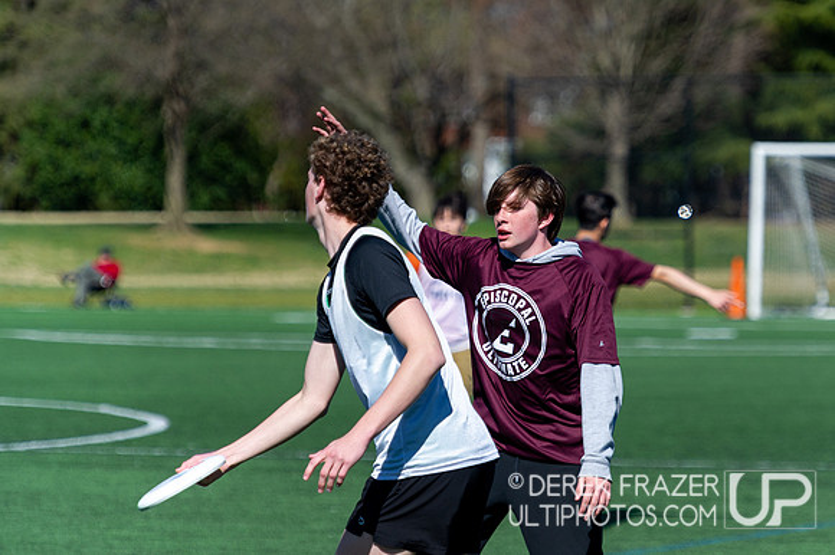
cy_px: 264
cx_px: 512
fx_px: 5658
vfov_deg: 5.6
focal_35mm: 244
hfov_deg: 8.4
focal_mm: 190
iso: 320
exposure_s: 1/3200
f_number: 4
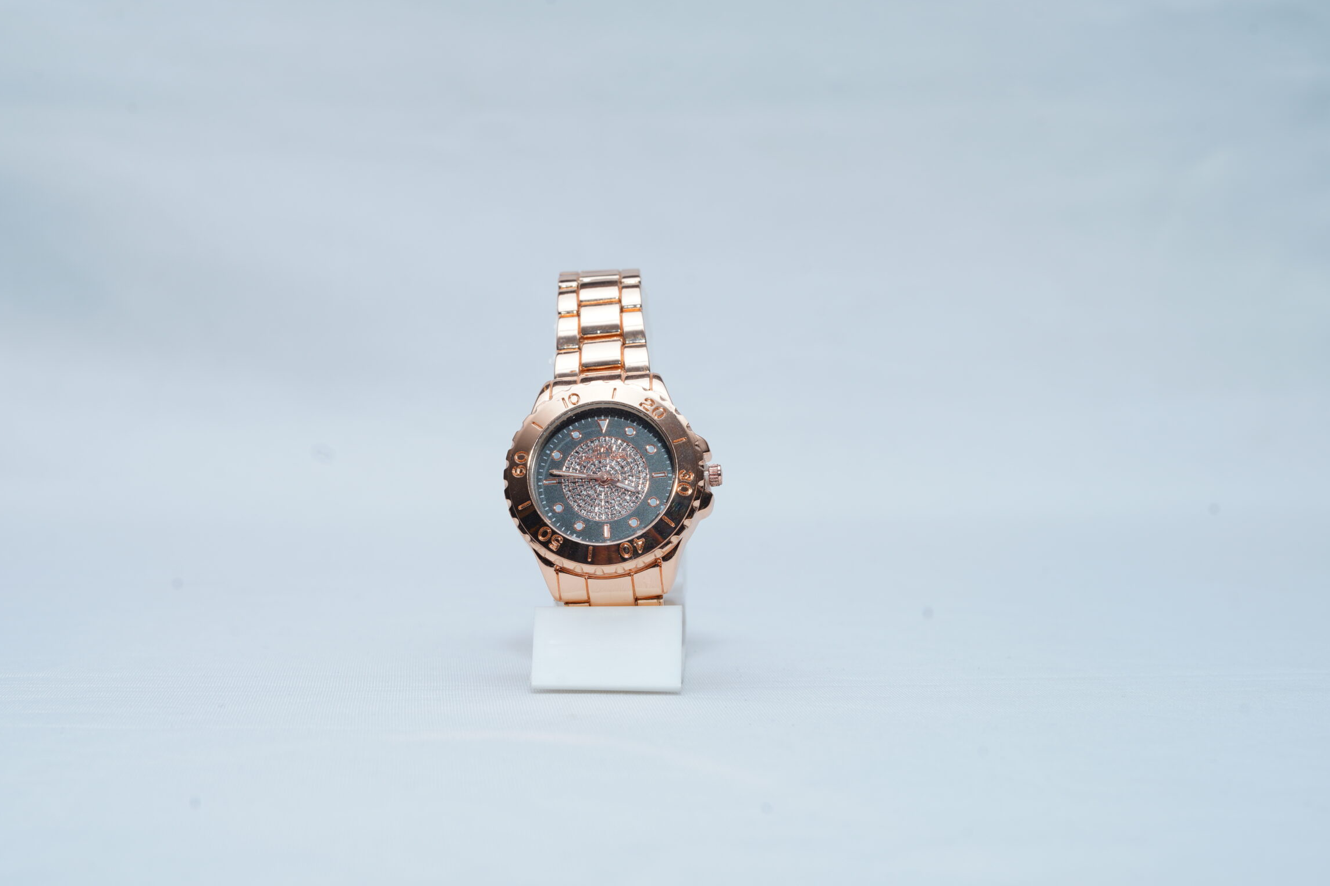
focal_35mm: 56
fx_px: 2069
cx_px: 609
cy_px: 429
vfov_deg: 24.2
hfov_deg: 35.6
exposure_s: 1/160
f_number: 9
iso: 125
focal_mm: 50
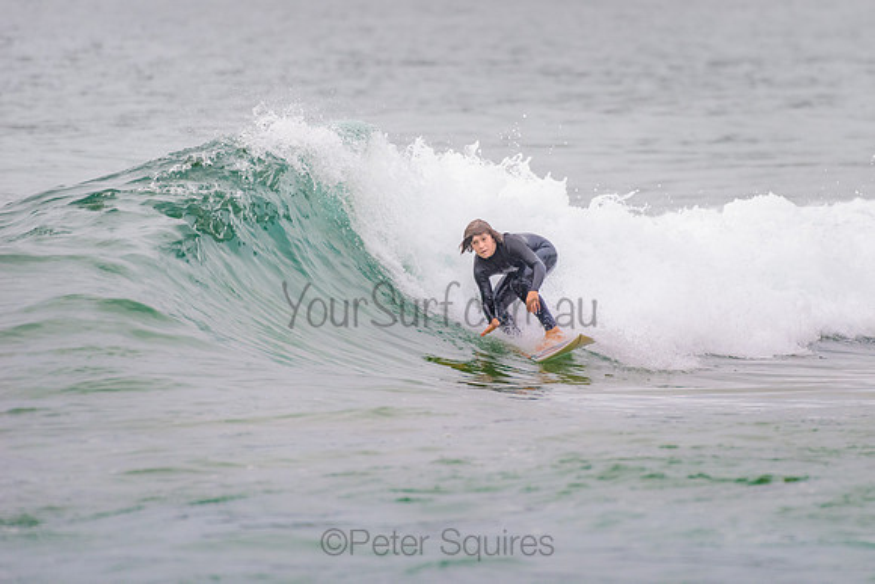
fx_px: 14901
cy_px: 226
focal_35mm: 613
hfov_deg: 3.4
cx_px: 536
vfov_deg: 2.2
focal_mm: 500
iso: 400
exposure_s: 1/800
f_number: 5.6
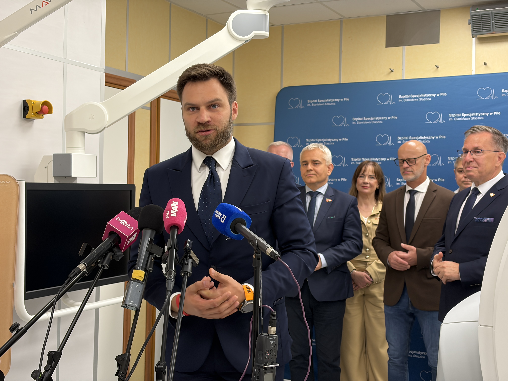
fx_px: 763
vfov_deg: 28.0
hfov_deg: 36.8
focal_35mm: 52
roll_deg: -0.6
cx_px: 254
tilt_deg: +1.4
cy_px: 190
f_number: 1.6
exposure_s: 1/50
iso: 40
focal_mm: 5.96
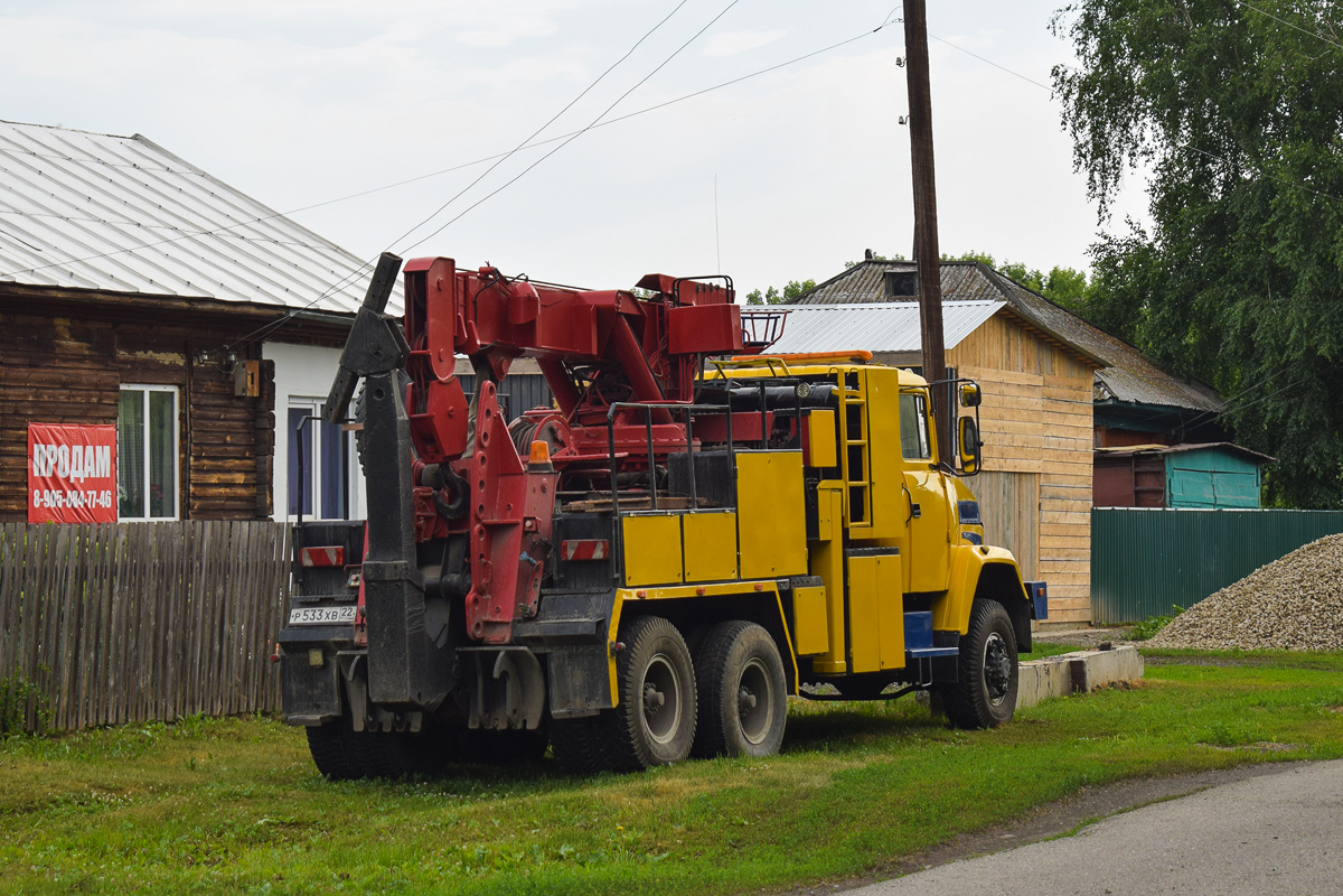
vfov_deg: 16.6
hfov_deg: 24.6
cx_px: 672
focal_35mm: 82
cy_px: 448
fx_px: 3077
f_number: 5.6
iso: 200
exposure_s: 1/500
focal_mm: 55
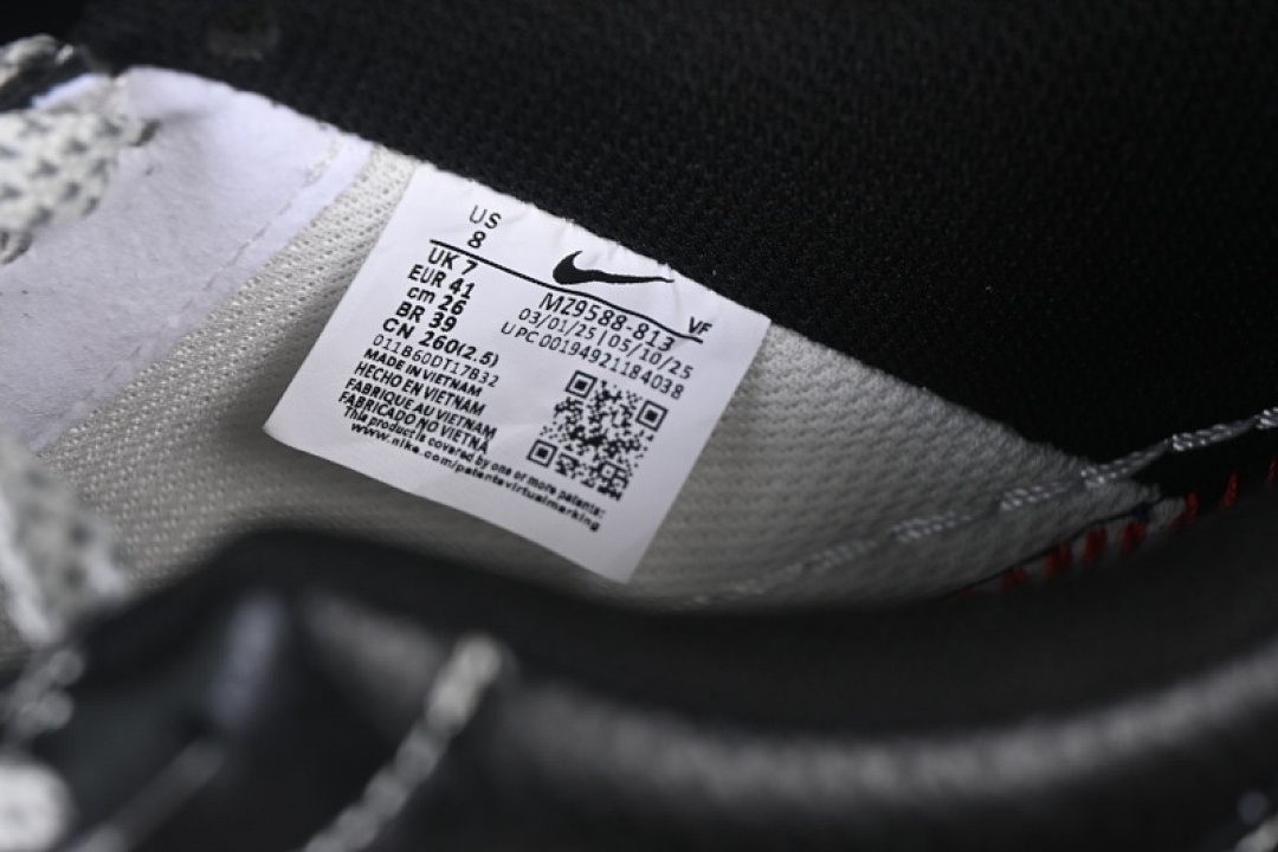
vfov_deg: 18.2
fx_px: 2662
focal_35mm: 75
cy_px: 426
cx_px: 639
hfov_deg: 27.0
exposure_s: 1/60
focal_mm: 50
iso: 160
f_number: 6.3
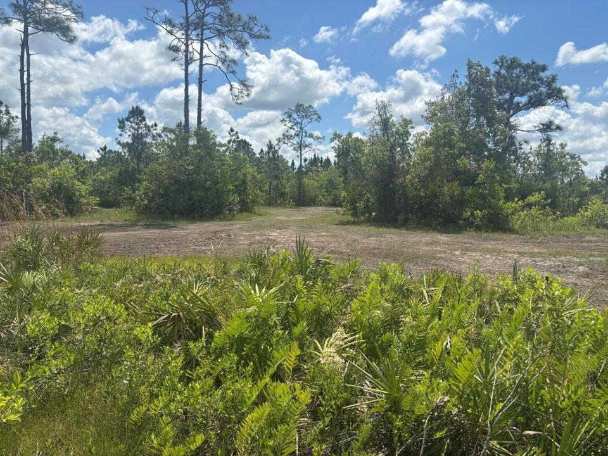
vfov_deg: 53.1
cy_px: 228
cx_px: 304
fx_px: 457
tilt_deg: -2.8
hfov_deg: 67.3
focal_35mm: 26
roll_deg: -1.4
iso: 50
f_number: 1.6
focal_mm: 5.96
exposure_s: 1/4082
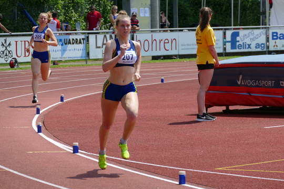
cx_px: 142
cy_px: 94
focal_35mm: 235
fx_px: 1854
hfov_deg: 8.8
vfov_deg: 5.8
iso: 125
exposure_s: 1/640
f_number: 4
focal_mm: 85.83
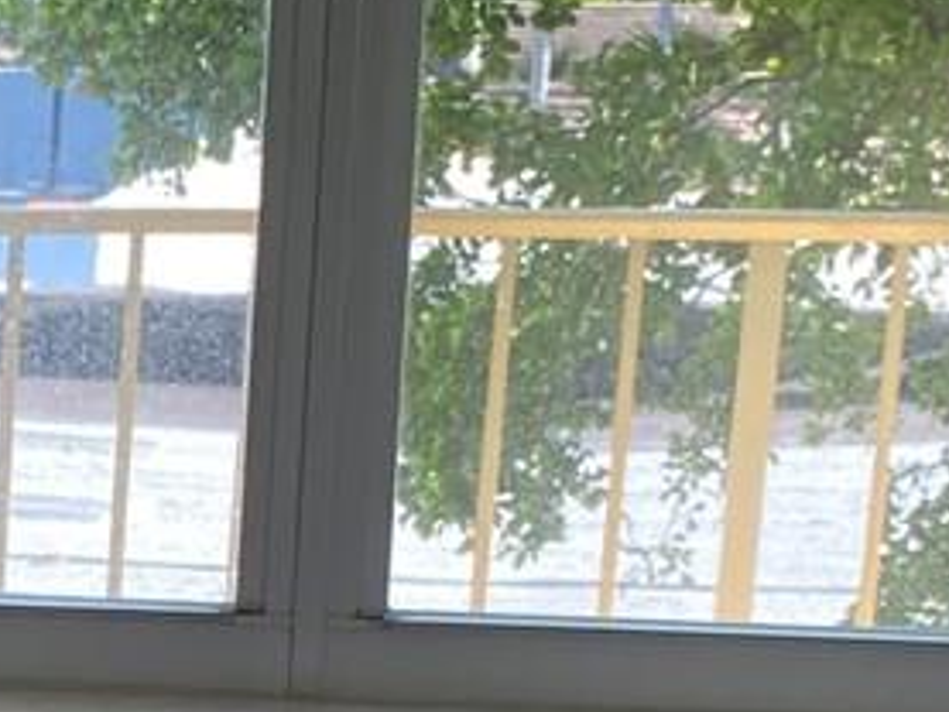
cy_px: 989
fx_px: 4114
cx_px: -767
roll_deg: +0.7
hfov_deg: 12.1
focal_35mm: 150
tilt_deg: -16.8
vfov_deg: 9.7
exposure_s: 1/121
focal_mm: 4.25
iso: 32
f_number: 1.8
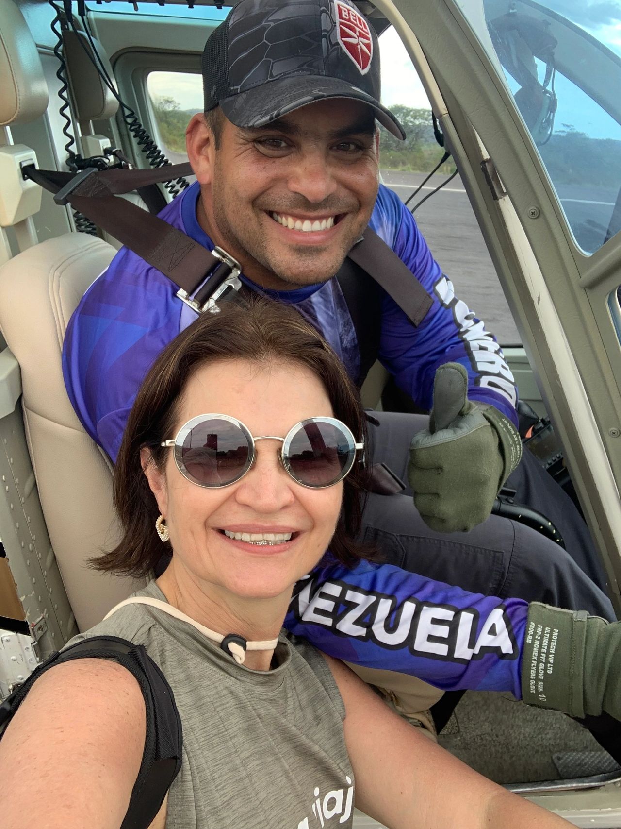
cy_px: 414
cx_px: 310
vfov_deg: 56.8
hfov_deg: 44.2
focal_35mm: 32
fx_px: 766
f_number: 2.2
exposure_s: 1/121
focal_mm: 2.87
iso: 16
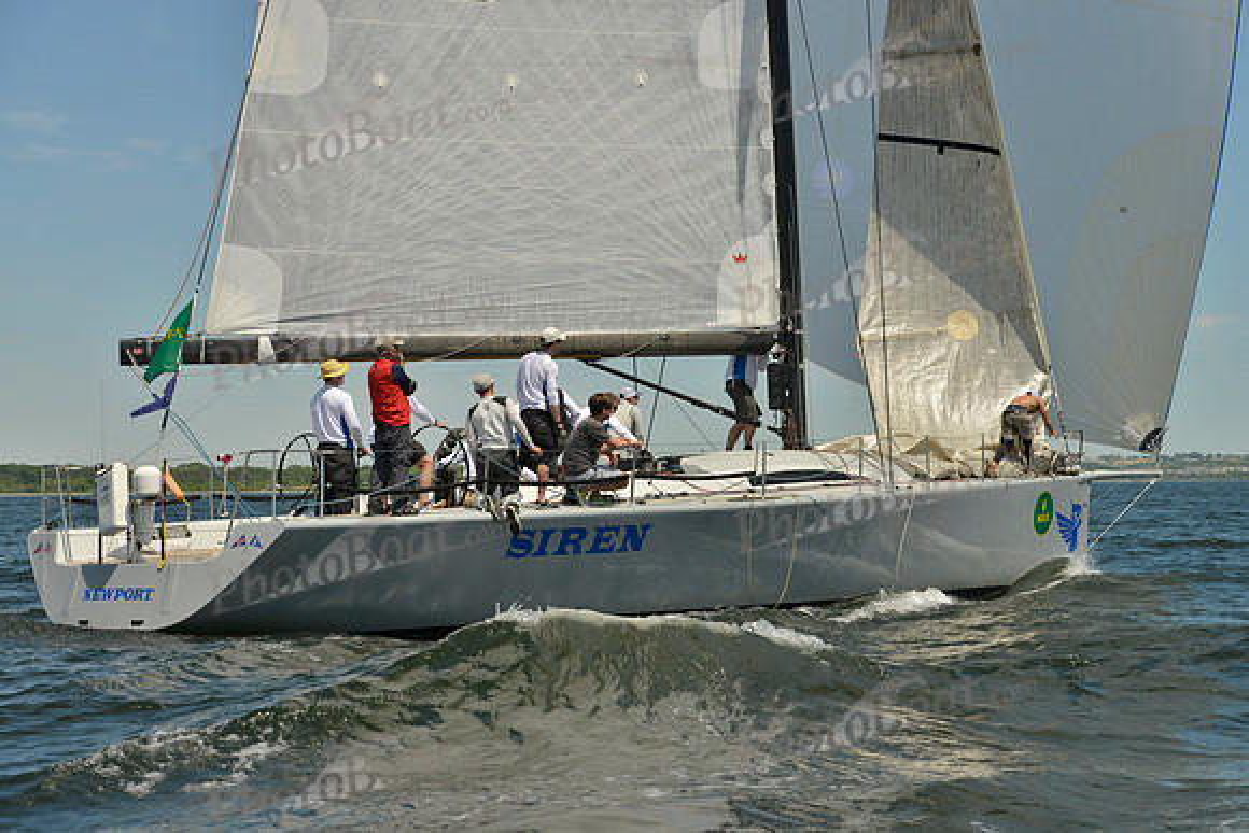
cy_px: 416
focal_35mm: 70
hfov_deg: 28.8
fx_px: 2429
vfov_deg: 19.5
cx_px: 624
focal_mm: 70
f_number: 8
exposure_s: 1/1600
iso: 280
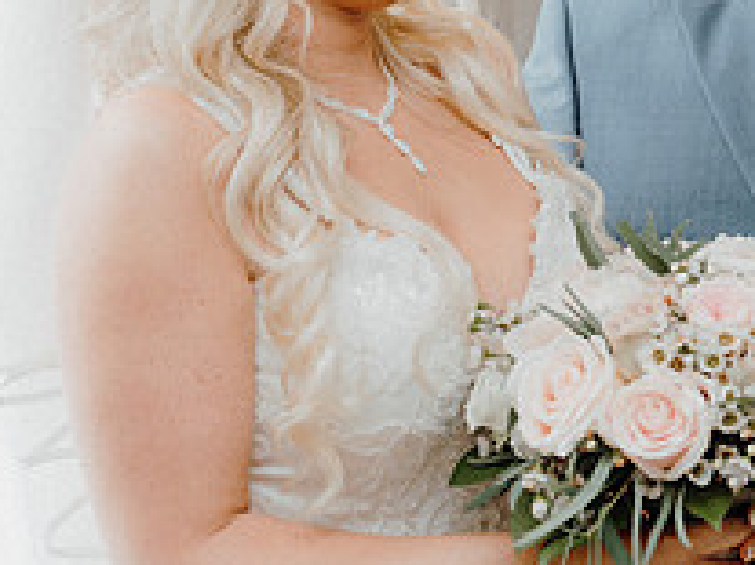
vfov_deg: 13.6
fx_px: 2354
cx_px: 595
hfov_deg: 18.1
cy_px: 137
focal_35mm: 108
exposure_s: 1/160
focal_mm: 40
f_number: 3.5
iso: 400
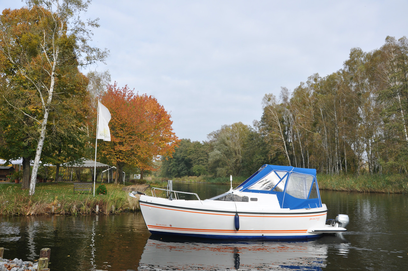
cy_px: 136
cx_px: 204
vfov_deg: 41.6
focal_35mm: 32
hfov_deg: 59.5
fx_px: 357
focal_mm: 21
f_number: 8
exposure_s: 1/250
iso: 200
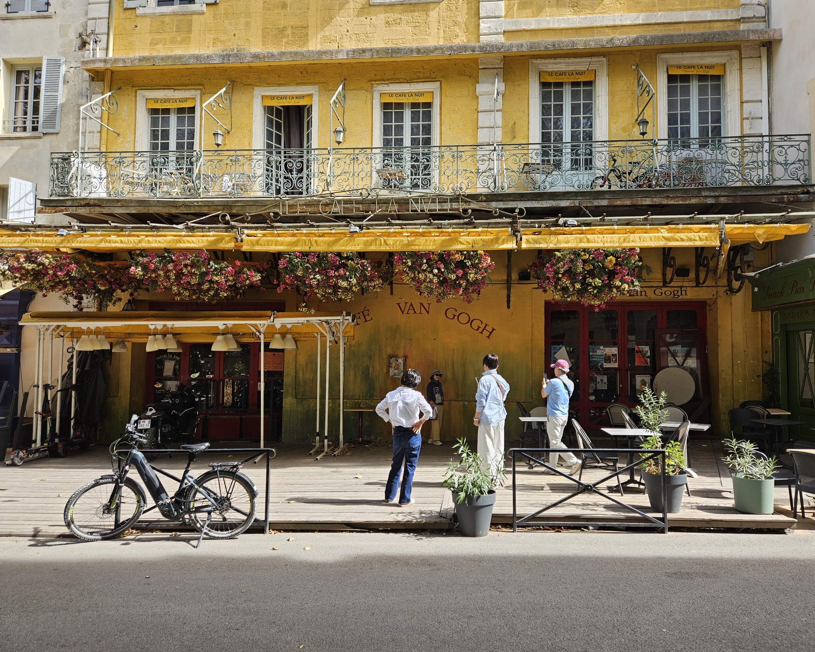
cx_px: 423
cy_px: 326
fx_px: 579
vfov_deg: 58.8
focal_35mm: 24
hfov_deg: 70.3
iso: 25
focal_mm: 5.4
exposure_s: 1/305
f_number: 1.8
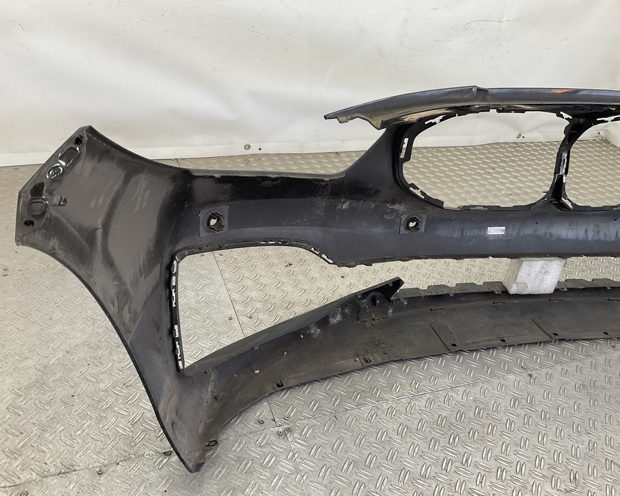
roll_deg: -10.0
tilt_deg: -31.6
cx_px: 330
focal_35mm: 31
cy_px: 242
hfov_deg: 57.1
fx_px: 569
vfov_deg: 47.1
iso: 25
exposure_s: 1/100
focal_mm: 3
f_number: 1.8
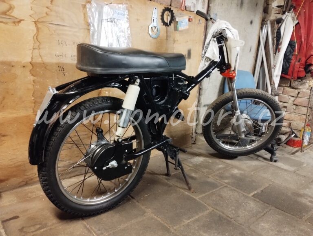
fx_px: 253
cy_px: 118
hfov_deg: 63.4
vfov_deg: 49.8
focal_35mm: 28
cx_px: 156
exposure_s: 1/14
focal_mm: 4.27
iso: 2213
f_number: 1.8
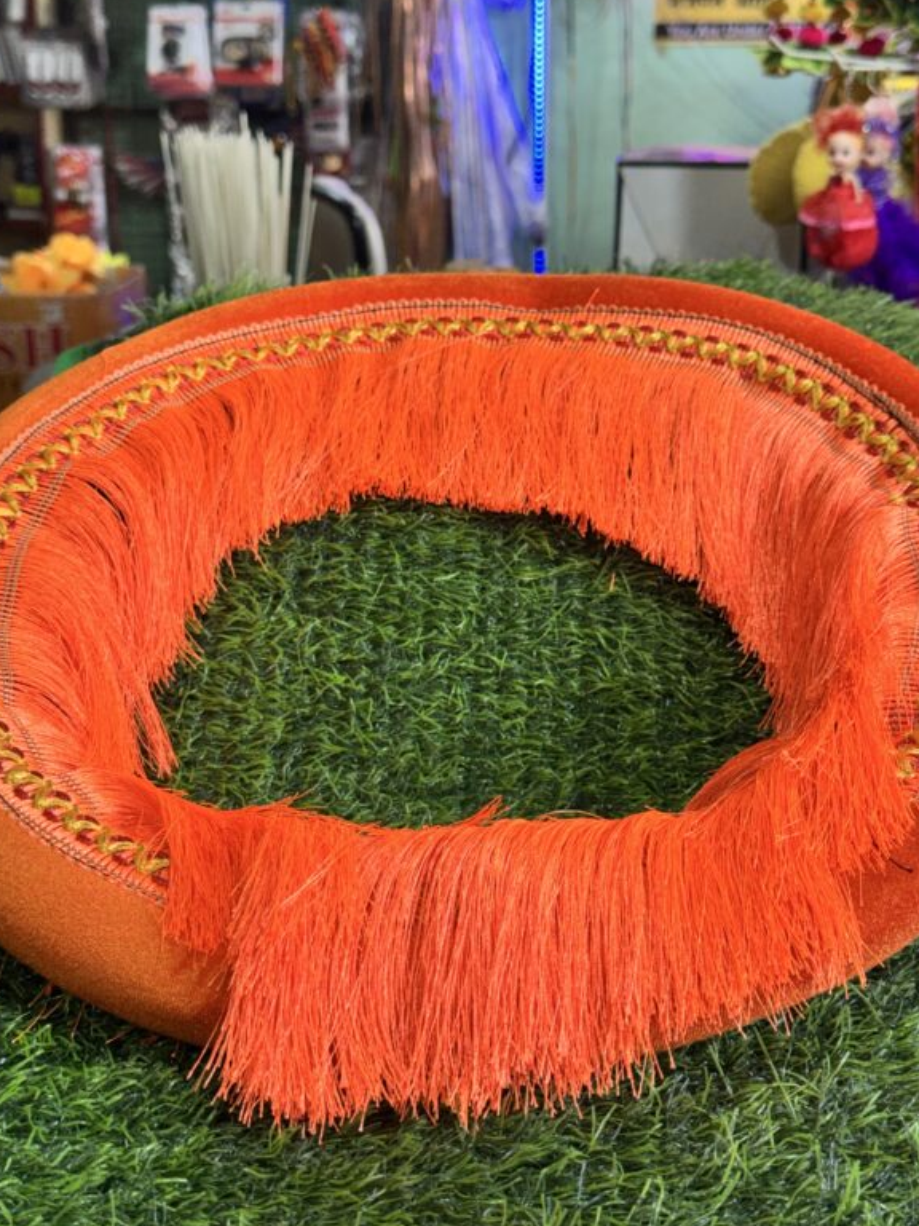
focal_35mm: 50
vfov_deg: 38.2
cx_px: 456
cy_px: 591
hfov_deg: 29.1
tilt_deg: -16.2
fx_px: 1770
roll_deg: -0.4
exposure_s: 1/100
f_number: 1.78
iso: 125
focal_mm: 6.76
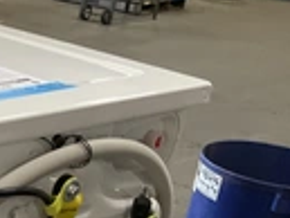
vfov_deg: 15.3
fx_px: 755
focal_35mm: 90
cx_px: -110
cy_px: 315
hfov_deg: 19.6
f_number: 1.8
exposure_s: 1/60
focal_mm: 3
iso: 125
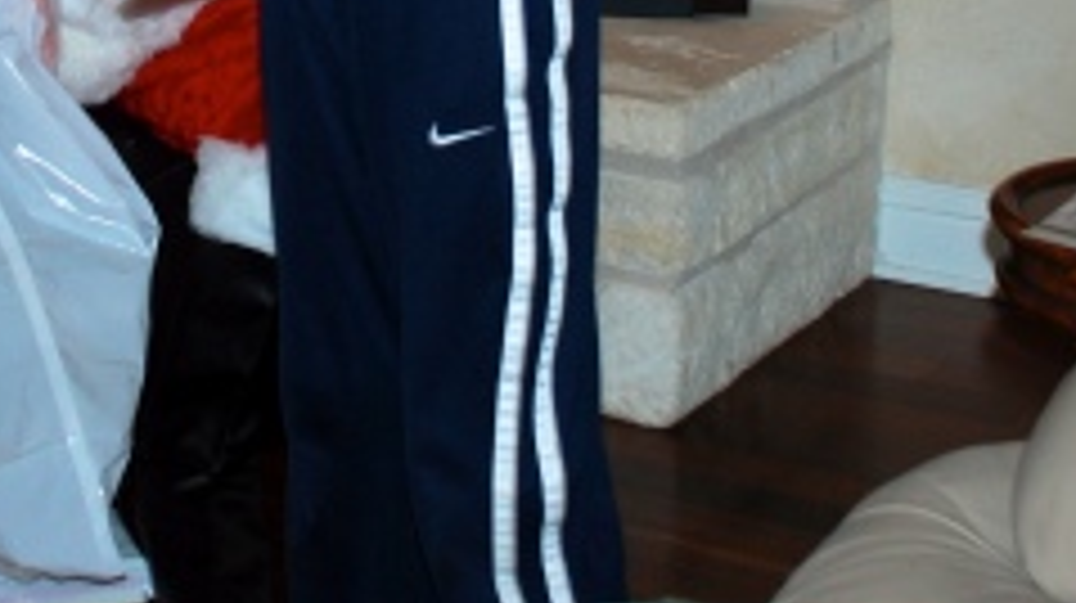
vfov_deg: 9.9
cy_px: -338
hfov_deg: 18.0
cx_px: 189
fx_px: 3364
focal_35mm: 118
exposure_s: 1/60
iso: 200
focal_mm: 28
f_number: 4
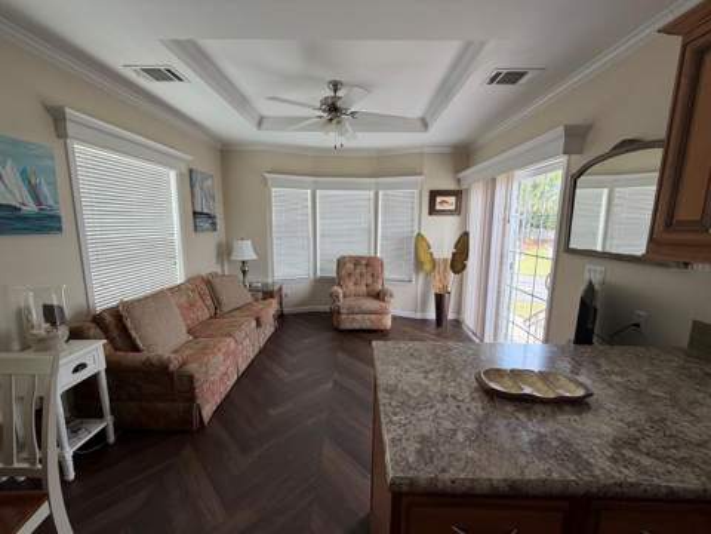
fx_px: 288
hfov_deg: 102.1
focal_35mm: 14
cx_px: 356
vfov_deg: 85.7
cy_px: 267
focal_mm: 2.22
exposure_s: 1/121
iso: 125
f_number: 2.2
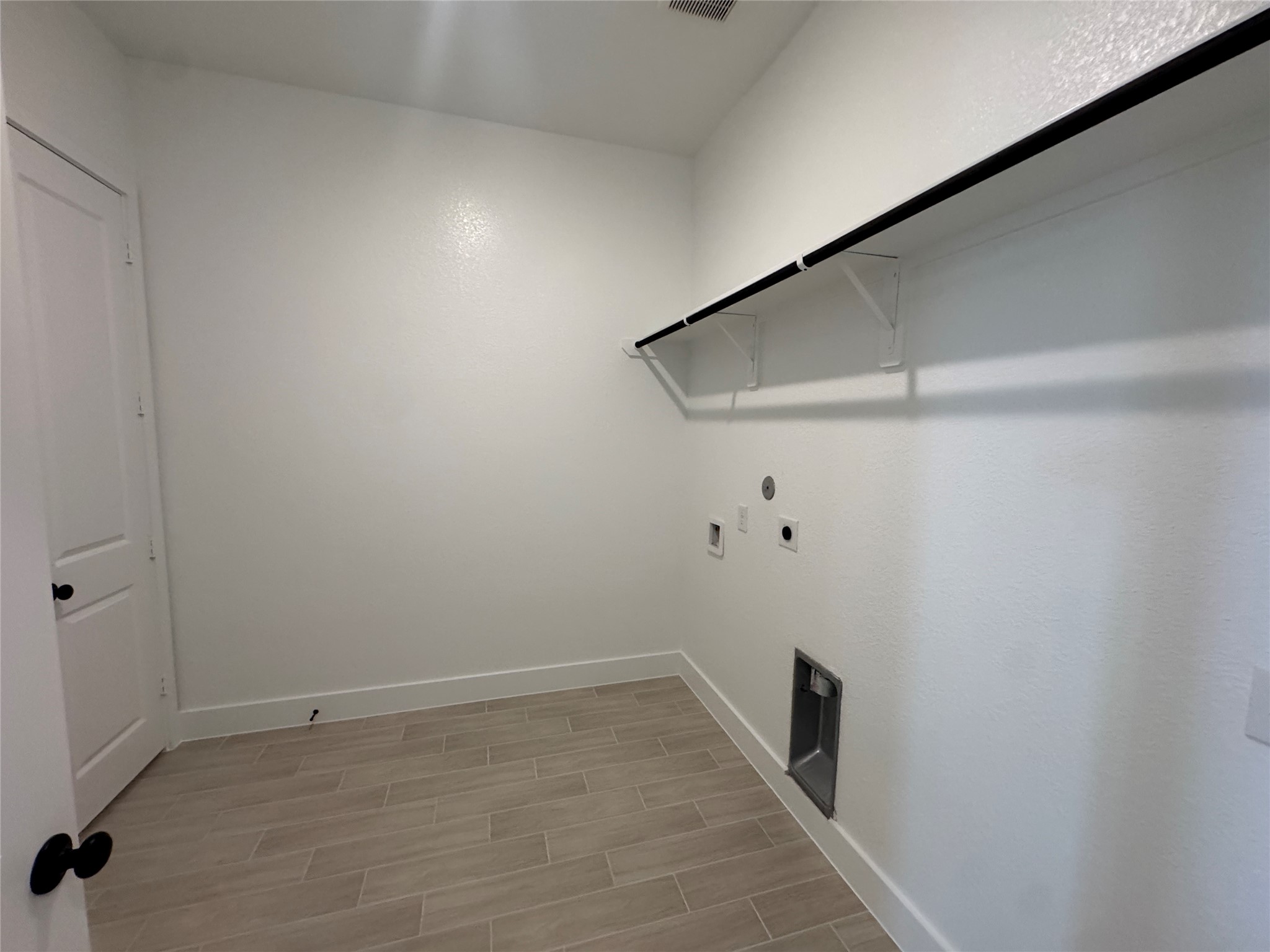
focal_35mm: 14
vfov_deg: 85.7
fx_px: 514
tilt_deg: -5.6
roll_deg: -0.9
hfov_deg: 102.1
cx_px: 635
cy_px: 476
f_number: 2.2
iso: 320
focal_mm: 2.22
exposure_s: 1/120
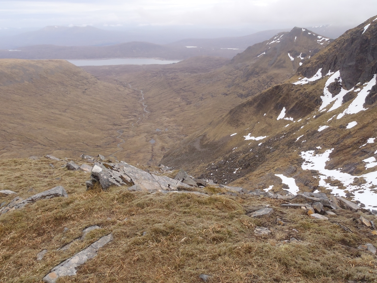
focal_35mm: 32
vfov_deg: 44.1
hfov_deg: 56.6
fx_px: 349
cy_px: 125
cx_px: 163
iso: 80
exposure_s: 1/250
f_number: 4.5
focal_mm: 5
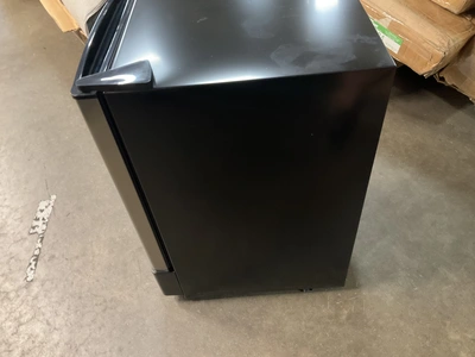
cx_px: 238
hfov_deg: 61.7
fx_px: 398
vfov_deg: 48.2
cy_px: 178
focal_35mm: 29
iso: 320
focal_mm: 3
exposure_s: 1/30
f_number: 1.8
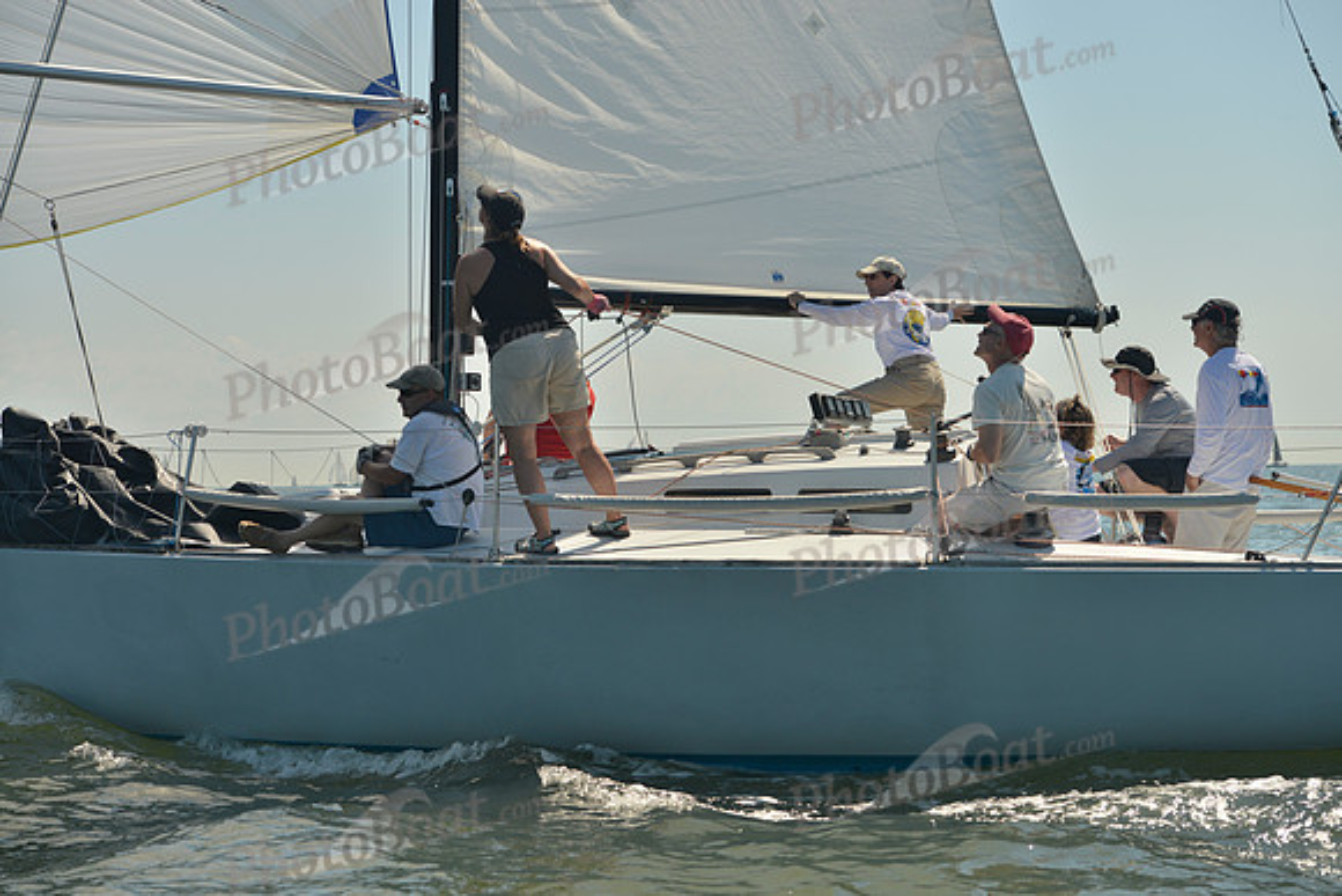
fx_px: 2796
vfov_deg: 18.2
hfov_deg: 27.0
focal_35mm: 75
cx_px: 671
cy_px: 448
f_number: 6.3
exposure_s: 1/800
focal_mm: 75
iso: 200
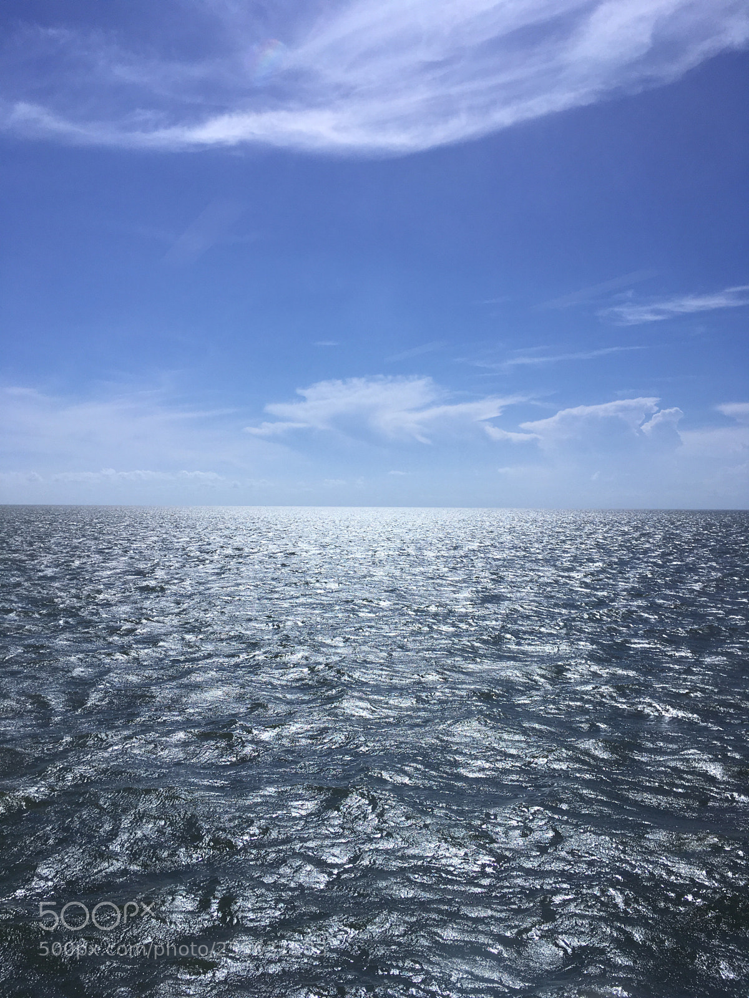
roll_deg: -0.4
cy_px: 499
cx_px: 374
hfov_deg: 48.2
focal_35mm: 29
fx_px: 837
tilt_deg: +0.6
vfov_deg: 61.7
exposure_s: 1/1374
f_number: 2.2
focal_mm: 4.15
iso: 25
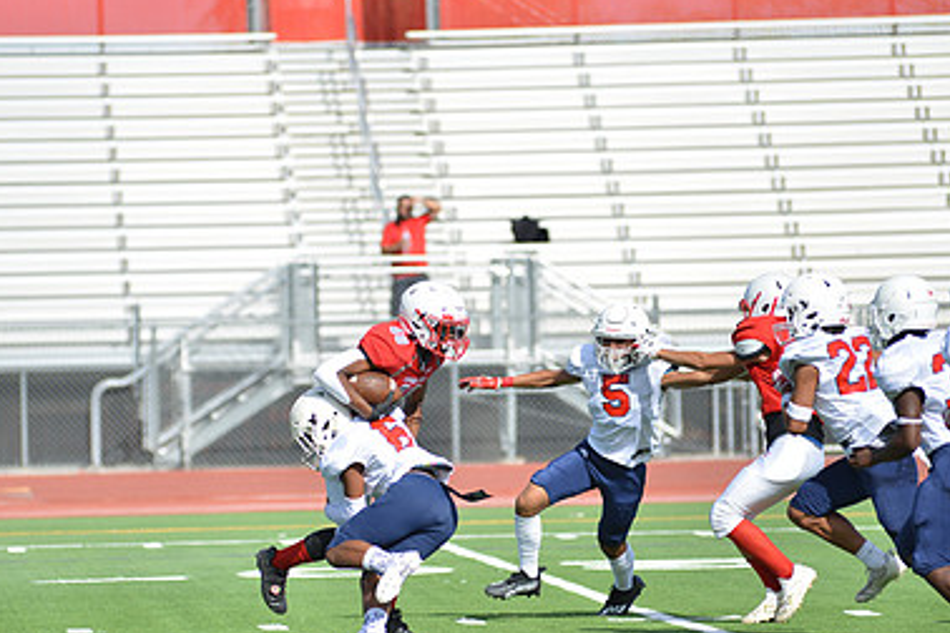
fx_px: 8101
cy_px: 431
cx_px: 374
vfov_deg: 4.5
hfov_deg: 6.7
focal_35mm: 307
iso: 100
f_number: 2.8
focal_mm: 200
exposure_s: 1/1600
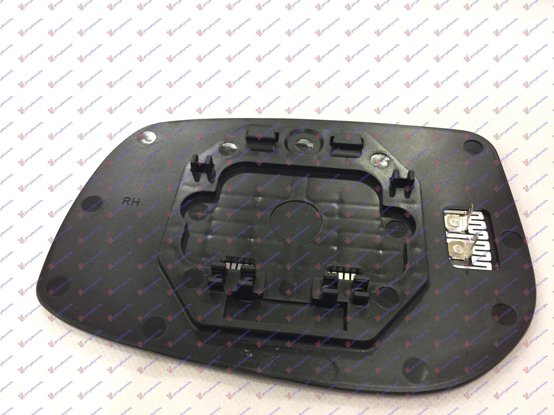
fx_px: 464
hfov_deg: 61.7
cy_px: 208
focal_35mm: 29
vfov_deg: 48.2
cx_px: 277
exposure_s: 1/20
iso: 250
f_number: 2.2
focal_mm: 4.15
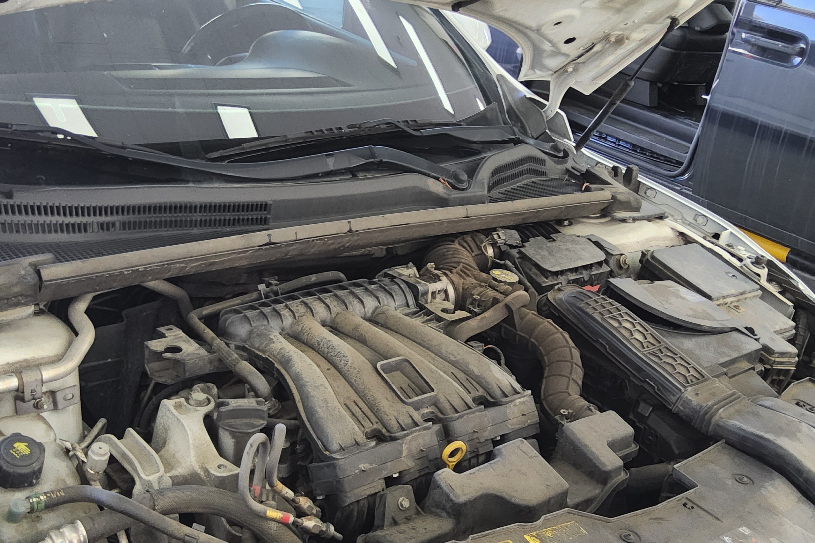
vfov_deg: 31.9
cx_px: 361
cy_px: 281
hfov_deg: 46.3
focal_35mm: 42
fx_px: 951
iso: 160
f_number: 2
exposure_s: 1/120
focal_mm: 3.08
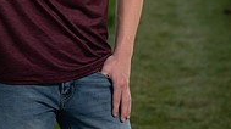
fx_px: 1279
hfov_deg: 10.3
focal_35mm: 209
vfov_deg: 5.7
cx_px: 75
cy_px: -81
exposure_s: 1/400
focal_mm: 60
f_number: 2.8
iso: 100
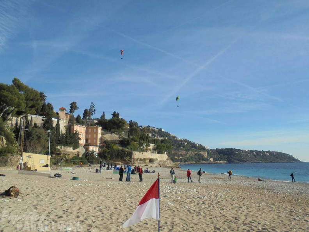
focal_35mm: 29
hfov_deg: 61.7
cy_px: 116
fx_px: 259
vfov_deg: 48.2
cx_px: 154
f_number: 11.8
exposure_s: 1/125
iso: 100
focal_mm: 5.3
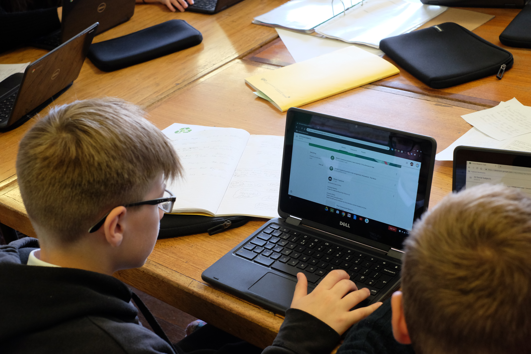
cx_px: 266
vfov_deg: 25.5
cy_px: 177
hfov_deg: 37.5
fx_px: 782
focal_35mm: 53
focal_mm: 35
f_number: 5.6
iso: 2500
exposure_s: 1/60
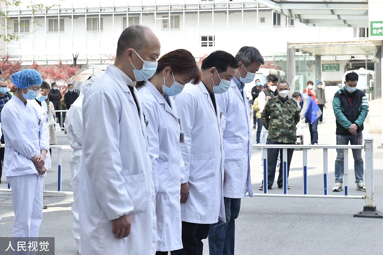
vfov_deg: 19.5
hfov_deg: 28.8
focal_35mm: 70
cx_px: 192
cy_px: 128
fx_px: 745
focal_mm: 70
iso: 250
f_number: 6.3
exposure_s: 1/200
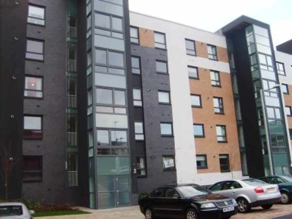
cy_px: 110
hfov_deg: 52.6
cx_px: 146
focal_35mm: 35
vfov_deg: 40.7
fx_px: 295
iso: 50
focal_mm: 5.8
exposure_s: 1/180
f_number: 2.8
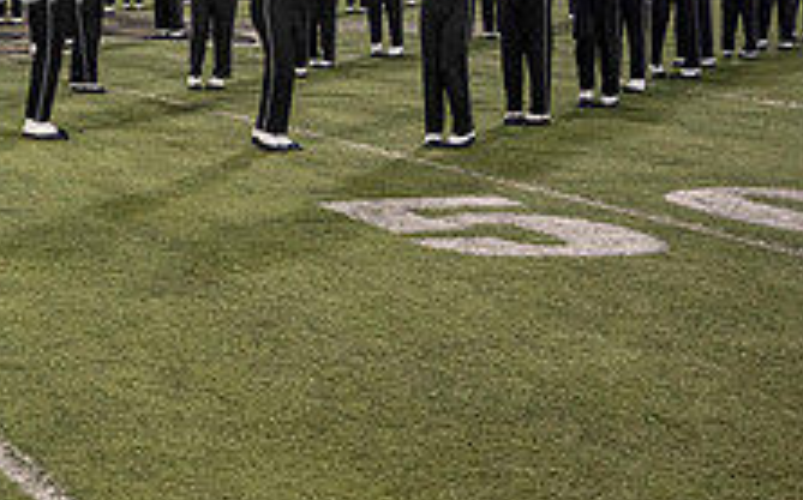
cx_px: -166
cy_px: -138
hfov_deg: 20.8
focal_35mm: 93
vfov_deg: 13.5
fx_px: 2034
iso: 2000
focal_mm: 35
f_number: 4
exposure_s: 1/500
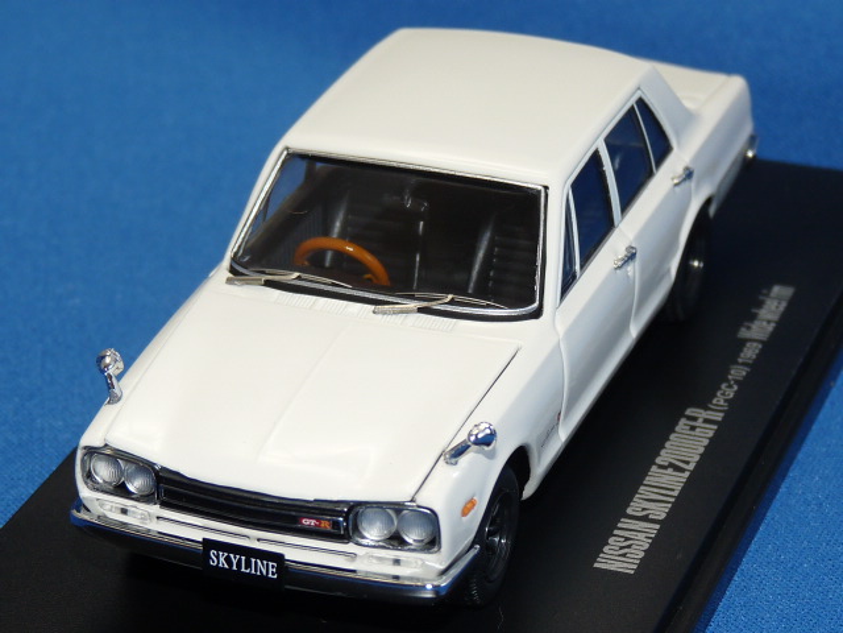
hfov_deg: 14.3
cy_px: 316
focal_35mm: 138
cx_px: 422
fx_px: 3361
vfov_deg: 10.7
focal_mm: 13.8
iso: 100
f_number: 3.4
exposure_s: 1/40
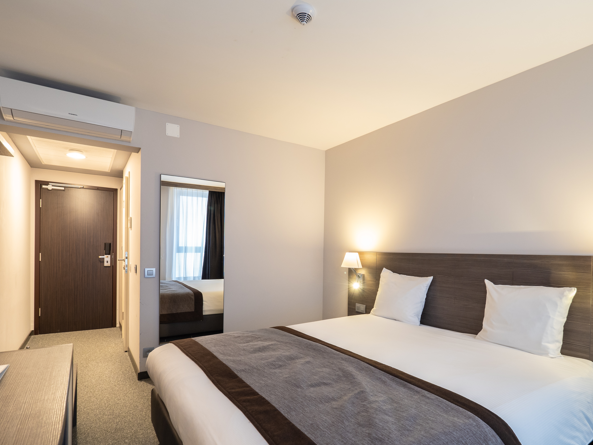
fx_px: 325
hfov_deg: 84.2
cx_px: 337
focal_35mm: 19
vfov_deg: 68.3
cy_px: 257
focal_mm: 8
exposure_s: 1/8
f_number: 4.5
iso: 320
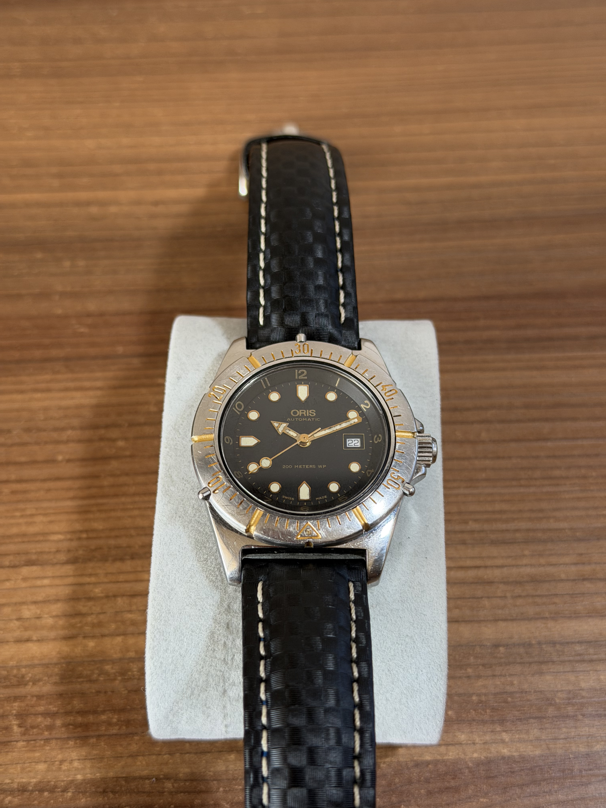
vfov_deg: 39.7
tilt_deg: -65.7
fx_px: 1120
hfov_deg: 30.3
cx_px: 303
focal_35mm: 48
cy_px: 404
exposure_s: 1/60
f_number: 1.78
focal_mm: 6.76
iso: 200
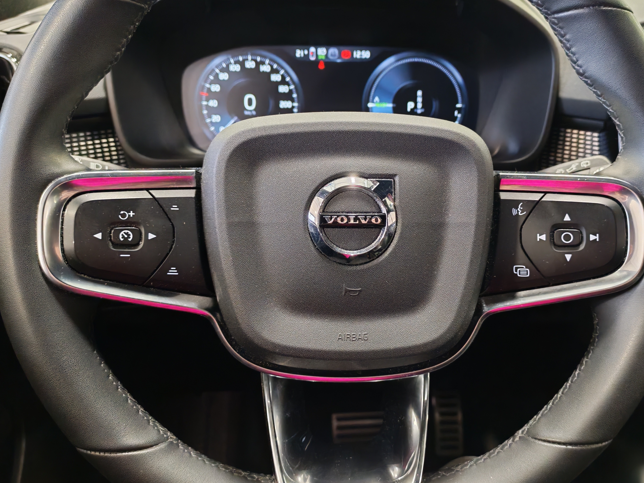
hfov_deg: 52.6
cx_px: 348
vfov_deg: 40.7
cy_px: 219
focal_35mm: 35
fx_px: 651
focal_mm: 6.12
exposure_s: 1/50
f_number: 1.9
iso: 2000
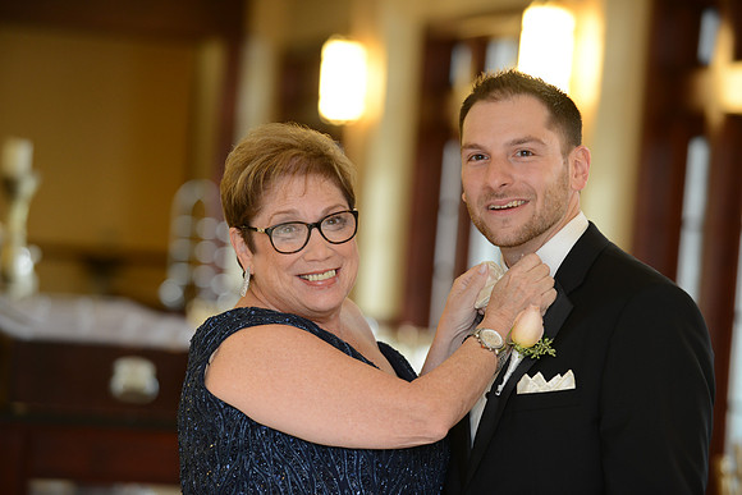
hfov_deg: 14.7
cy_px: 248
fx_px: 2886
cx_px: 371
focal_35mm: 140
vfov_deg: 9.8
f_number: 4.5
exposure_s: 1/60
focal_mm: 140
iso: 800
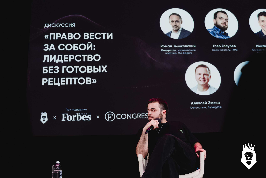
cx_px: 133
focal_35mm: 51
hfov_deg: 38.9
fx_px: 377
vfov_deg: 26.5
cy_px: 89
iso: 1600
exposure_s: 1/160
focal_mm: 34
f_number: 4.5
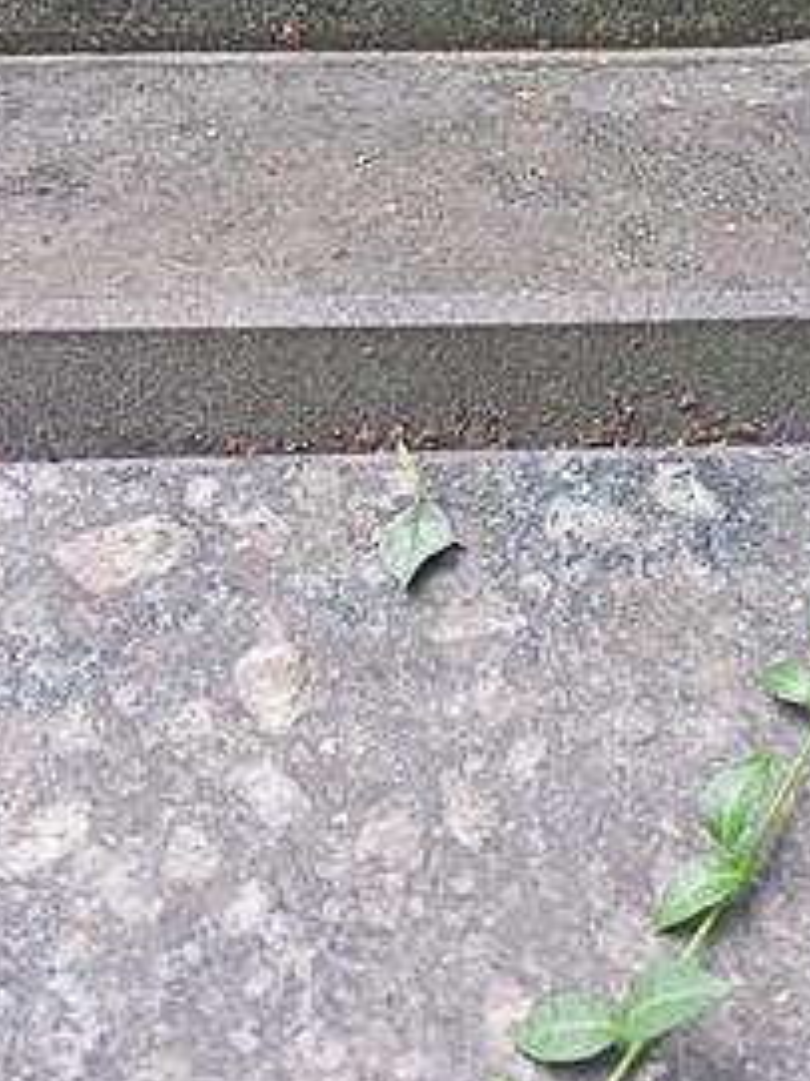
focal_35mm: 62
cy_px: 323
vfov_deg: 30.9
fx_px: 1936
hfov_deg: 23.4
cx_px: 610
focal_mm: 4.05
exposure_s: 1/100
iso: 129
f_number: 1.8
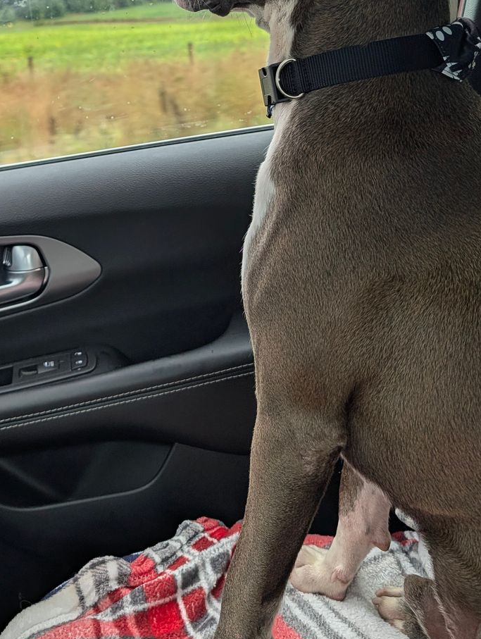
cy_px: 113
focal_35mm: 45
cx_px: 146
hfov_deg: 31.9
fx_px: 832
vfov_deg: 40.0
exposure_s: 1/288
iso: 18
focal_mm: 6.9
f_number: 1.68
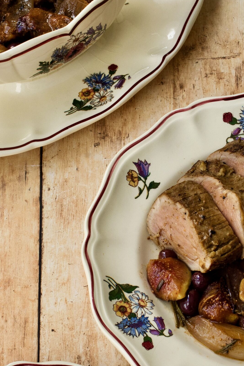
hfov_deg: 10.5
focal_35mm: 130
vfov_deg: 15.8
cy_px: 204
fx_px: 1322
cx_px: 154
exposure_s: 1/40
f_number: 10
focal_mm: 48
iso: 500
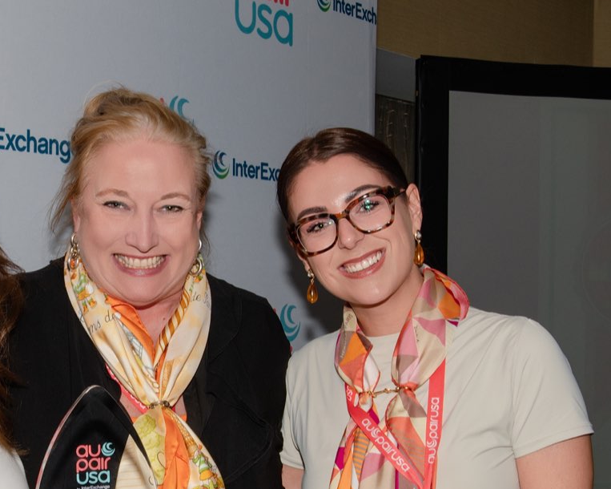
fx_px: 1067
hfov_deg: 29.4
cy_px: 430
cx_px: -32
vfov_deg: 25.1
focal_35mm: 59
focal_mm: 24
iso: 200
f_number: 14
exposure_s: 1/200
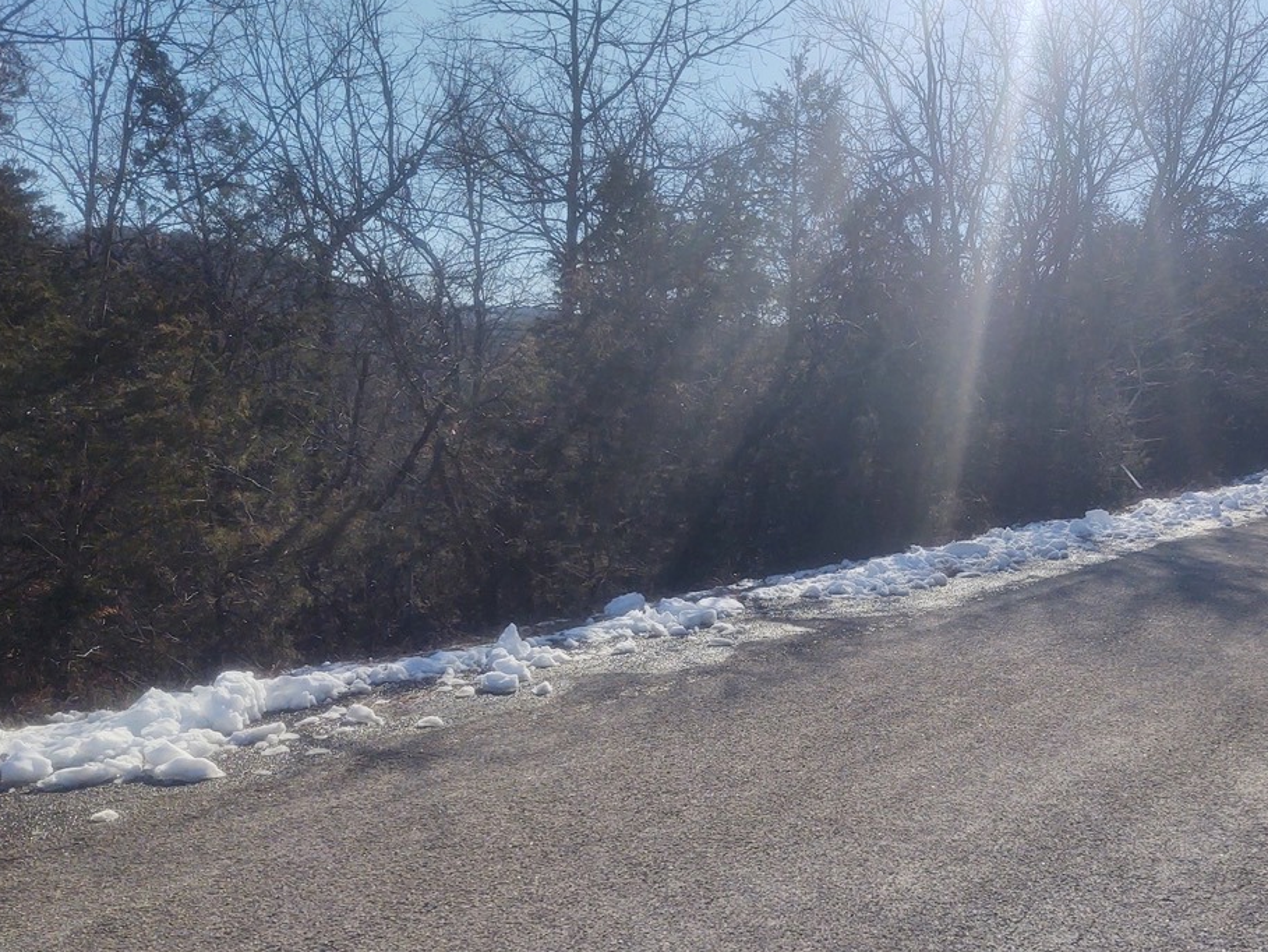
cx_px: 824
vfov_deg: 37.4
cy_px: 618
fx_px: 1392
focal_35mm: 38
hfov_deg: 48.3
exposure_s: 1/8669
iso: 100
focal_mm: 4.75
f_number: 1.7
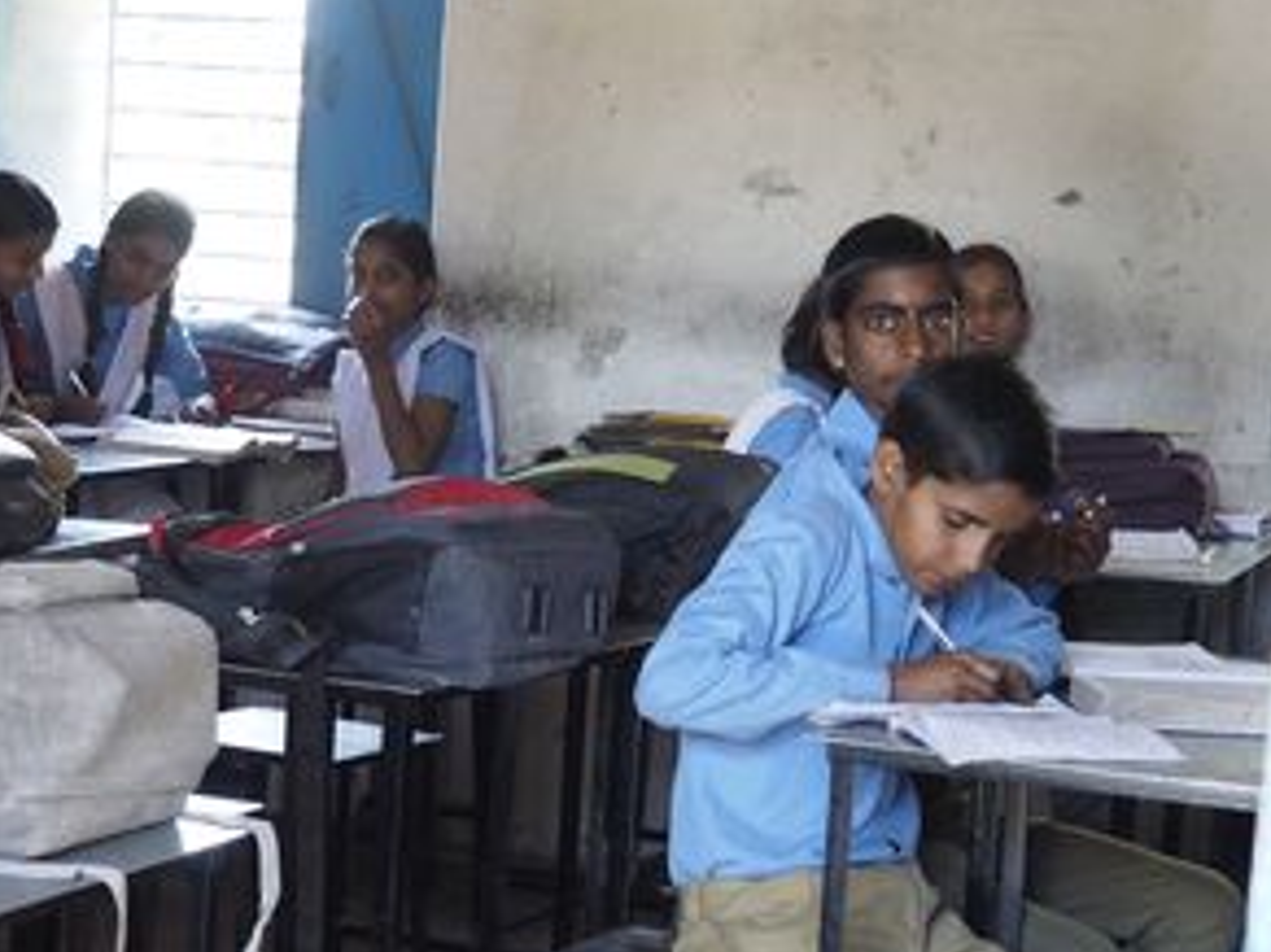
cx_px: 349
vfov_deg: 17.1
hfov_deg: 22.6
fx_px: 3156
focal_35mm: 86
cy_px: 552
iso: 2500
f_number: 4.7
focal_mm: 25
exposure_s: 1/60
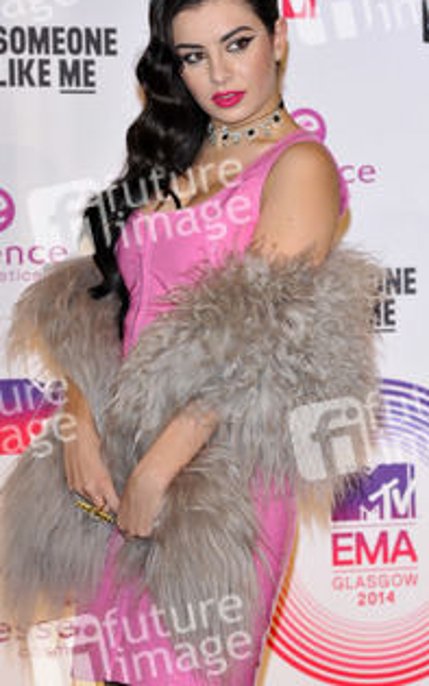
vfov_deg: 12.9
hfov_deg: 8.1
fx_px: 3029
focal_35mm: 162
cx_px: 204
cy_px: 320
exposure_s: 1/250
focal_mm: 125
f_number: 7.1
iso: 800
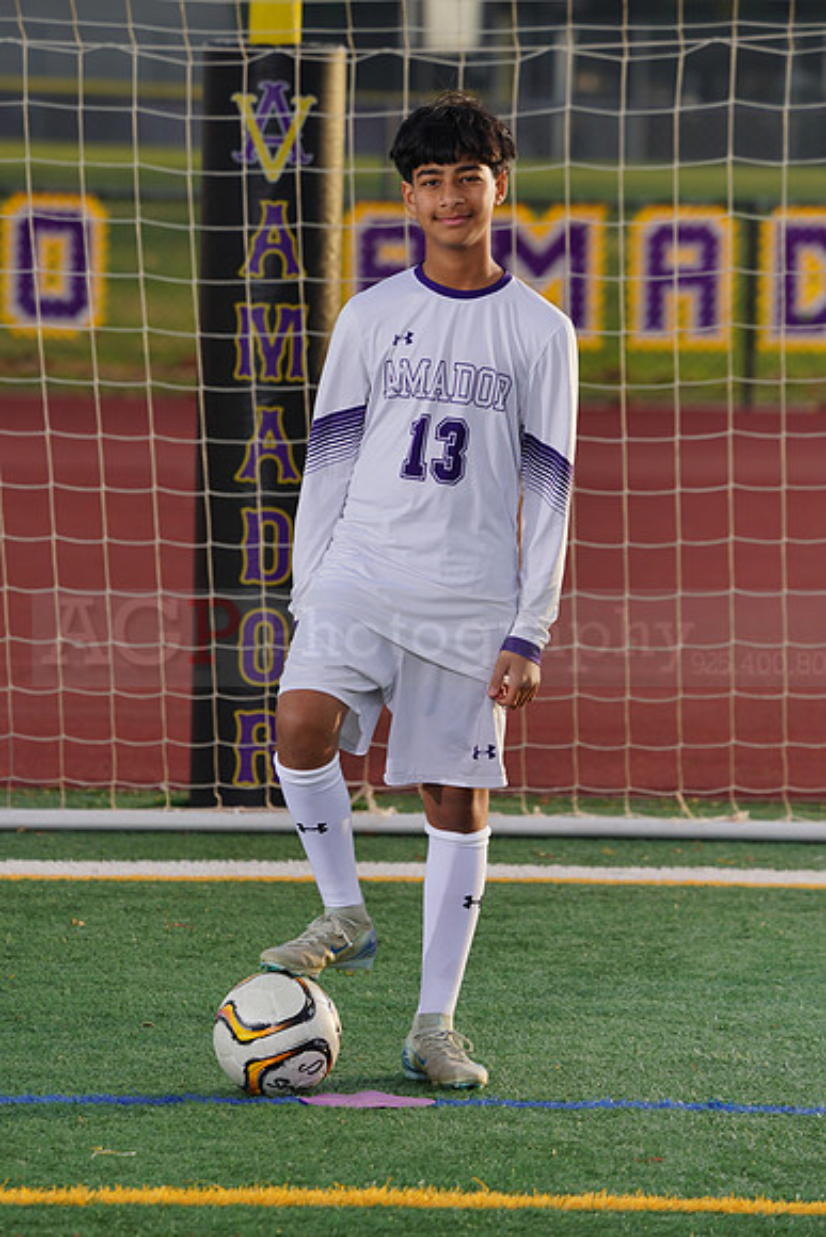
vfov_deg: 7.5
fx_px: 9424
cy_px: 618
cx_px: 413
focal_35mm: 274
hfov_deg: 5.0
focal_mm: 274
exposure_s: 1/200
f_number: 8
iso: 100
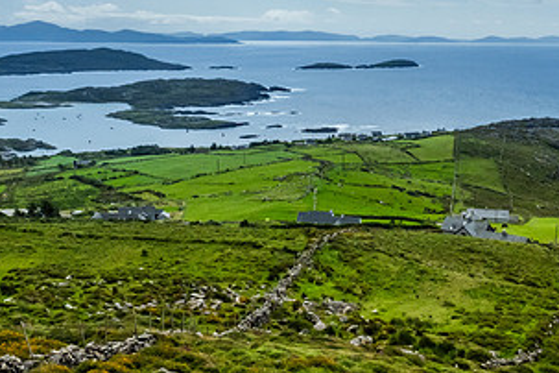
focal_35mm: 46
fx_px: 714
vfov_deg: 29.2
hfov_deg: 42.3
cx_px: 365
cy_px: 163
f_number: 18
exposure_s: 1/1250
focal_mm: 24
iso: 1250
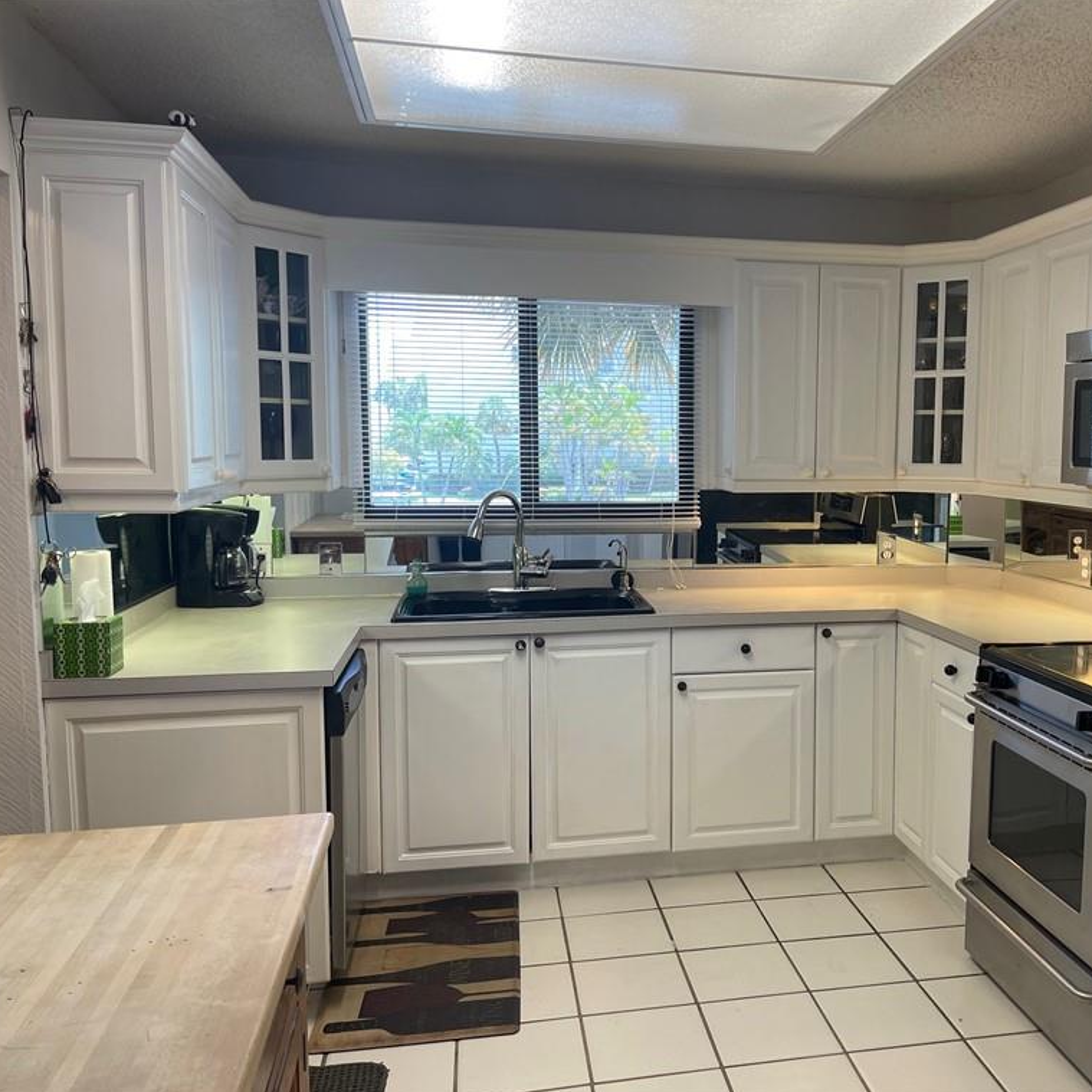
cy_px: 547
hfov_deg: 51.6
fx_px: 1106
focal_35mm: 31
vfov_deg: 52.5
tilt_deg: -7.6
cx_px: 721
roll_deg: -0.6
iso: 80
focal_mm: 5.1
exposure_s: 1/120
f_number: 1.6
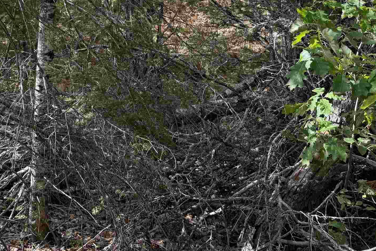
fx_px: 564
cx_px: 53
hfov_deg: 35.2
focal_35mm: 54
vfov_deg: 23.0
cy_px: -49
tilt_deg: -1.5
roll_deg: -0.5
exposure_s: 1/671
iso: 100
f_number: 1.78
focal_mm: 6.76
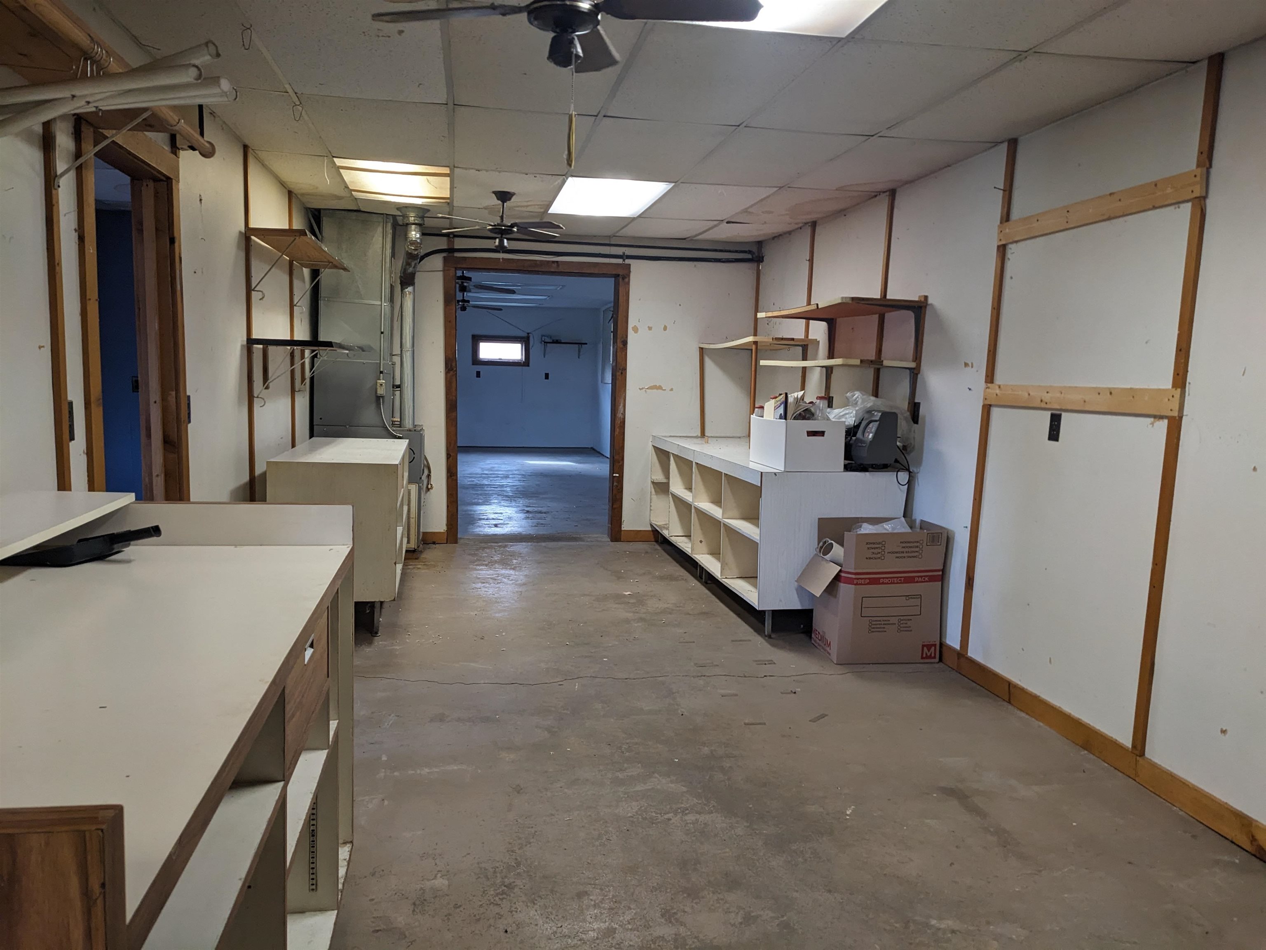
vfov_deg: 51.4
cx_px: 633
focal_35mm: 27
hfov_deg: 65.3
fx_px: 987
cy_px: 475
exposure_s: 1/120
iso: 300
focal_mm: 4.38
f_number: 1.73
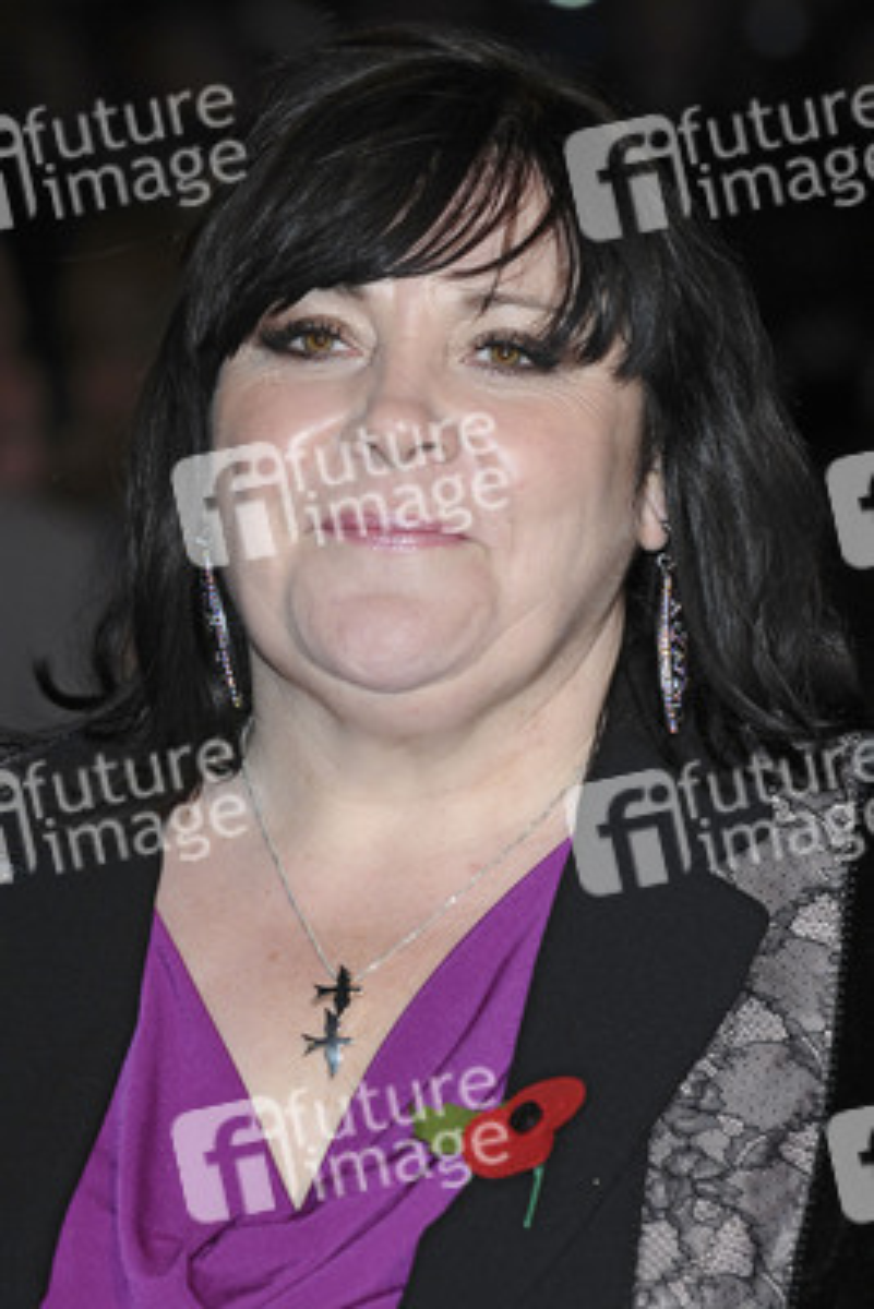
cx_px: 437
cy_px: 654
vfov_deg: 12.2
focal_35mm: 168
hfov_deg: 8.2
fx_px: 6112
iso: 400
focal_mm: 112
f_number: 5
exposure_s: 1/160
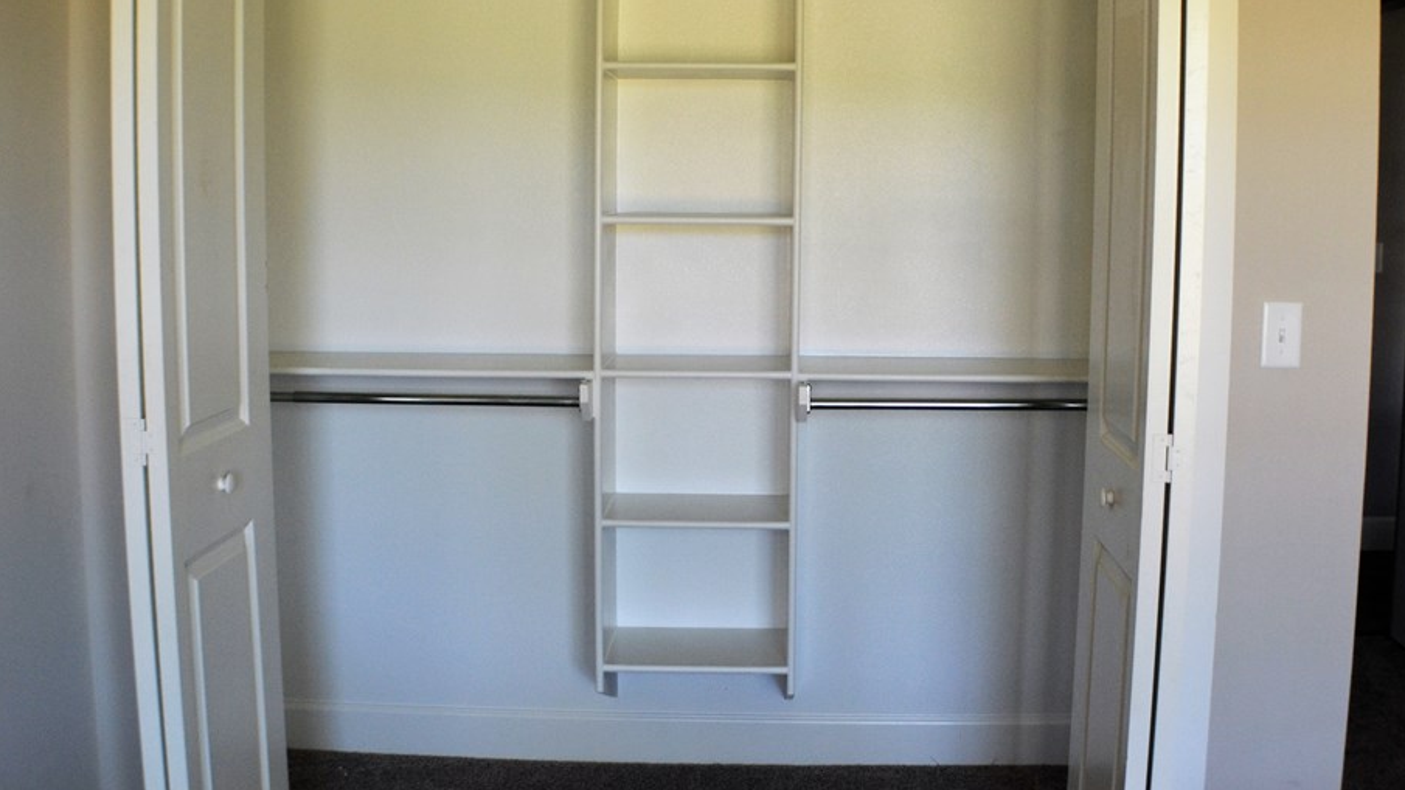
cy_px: 261
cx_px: 765
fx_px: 1825
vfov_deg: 24.3
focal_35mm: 49
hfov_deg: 42.1
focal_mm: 26
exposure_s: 1/60
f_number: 4.2
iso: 500
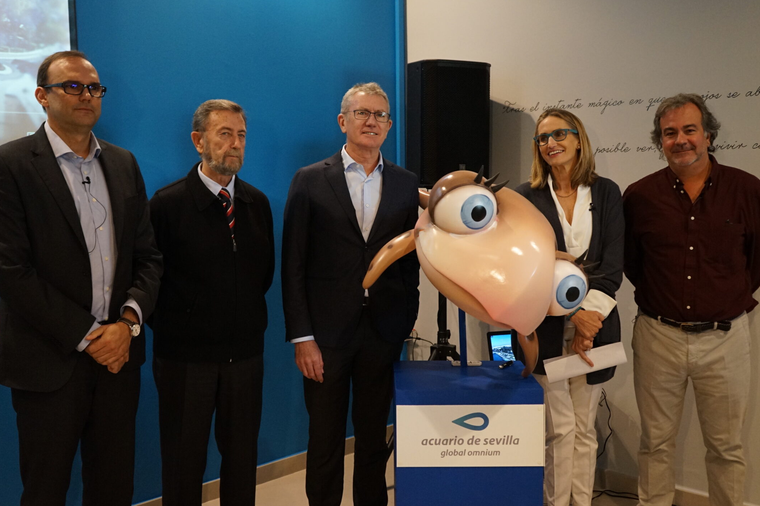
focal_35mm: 40
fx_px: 844
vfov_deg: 33.4
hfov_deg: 48.5
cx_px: 382
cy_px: 245
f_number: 4
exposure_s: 1/160
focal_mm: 33
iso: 3200
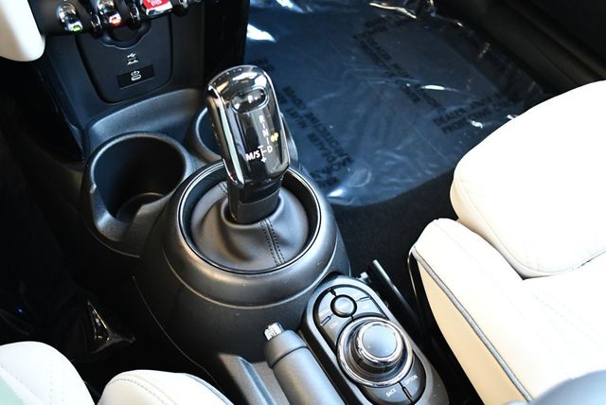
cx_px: 303
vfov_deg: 36.9
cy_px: 202
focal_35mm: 36
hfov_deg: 53.1
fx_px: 607
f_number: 3.5
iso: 3200
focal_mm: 18
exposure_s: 1/125
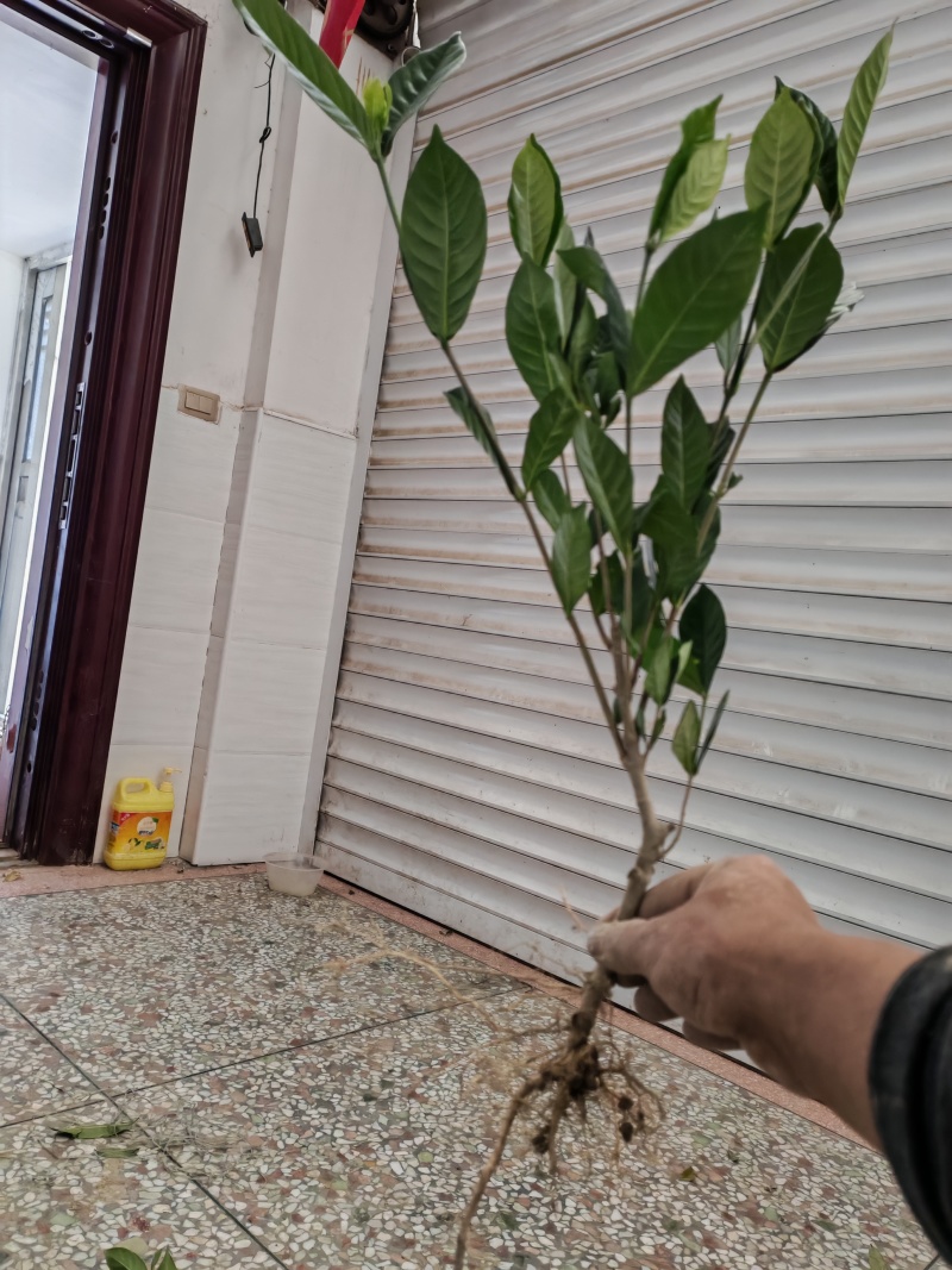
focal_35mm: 27
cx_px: 476
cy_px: 635
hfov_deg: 51.3
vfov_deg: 65.3
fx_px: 990
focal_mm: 5.52
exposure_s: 1/100
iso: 500
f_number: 1.95
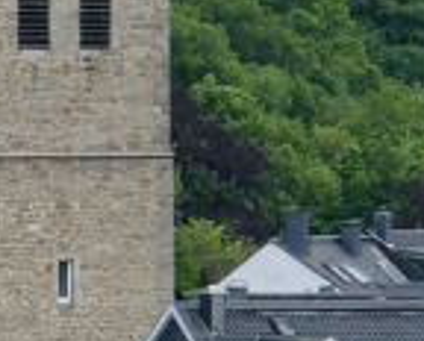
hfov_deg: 3.4
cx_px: 44
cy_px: -119
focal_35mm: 572
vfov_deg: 2.7
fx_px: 7197
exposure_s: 1/400
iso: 125
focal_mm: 31.9
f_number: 4.9
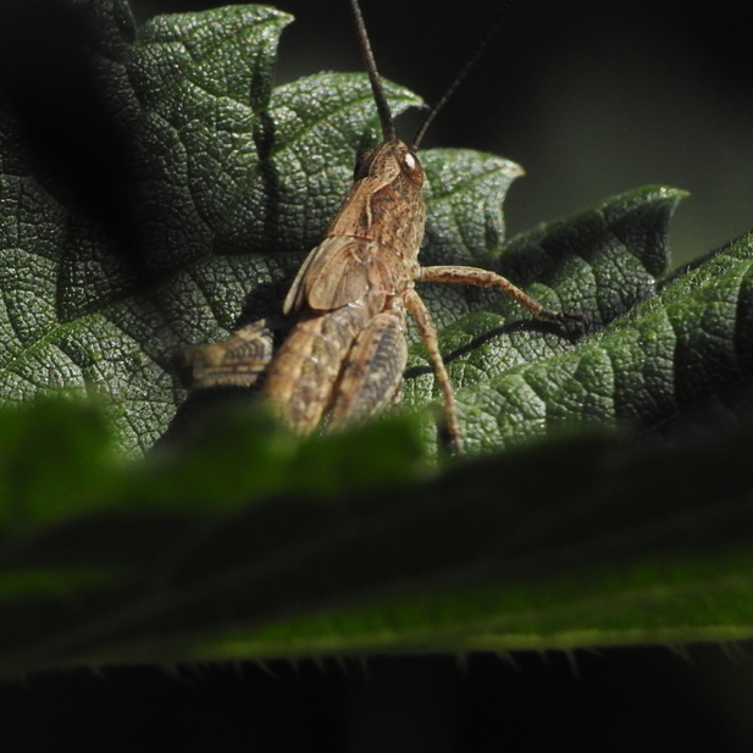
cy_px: 388
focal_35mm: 165
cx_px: 386
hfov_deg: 10.6
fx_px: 4061
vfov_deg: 10.6
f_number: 6.3
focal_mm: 24.2
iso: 400
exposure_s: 1/1600
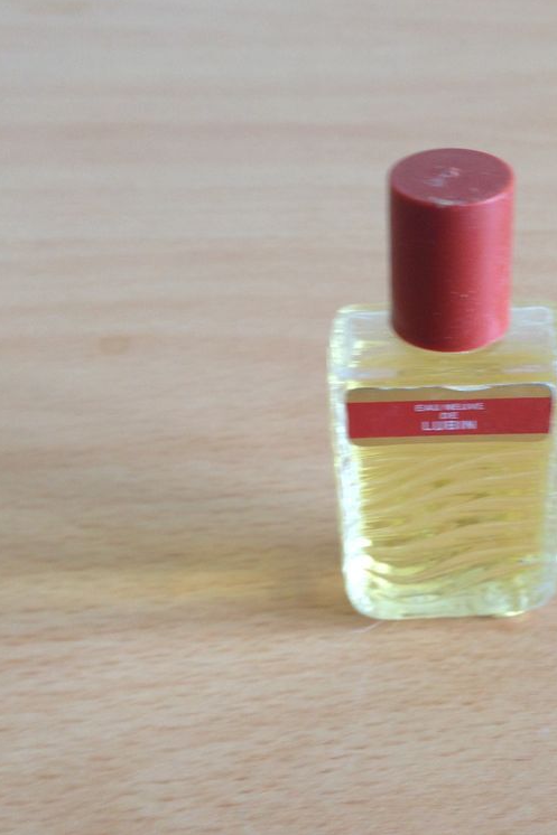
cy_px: 416
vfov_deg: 42.8
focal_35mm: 46
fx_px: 1068
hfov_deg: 28.6
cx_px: 446
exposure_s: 1/20
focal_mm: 4.13
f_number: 2.4
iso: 64
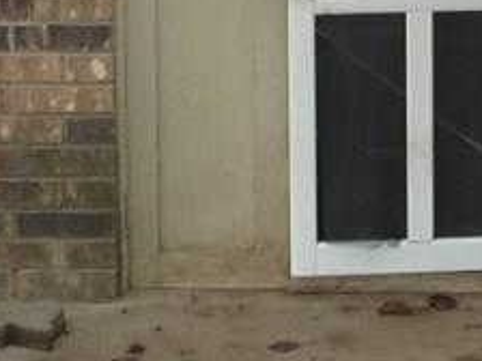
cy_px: -288
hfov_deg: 15.2
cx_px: 439
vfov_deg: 10.8
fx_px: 1782
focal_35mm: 128
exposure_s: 1/30
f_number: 3.3
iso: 125
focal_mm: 4.7
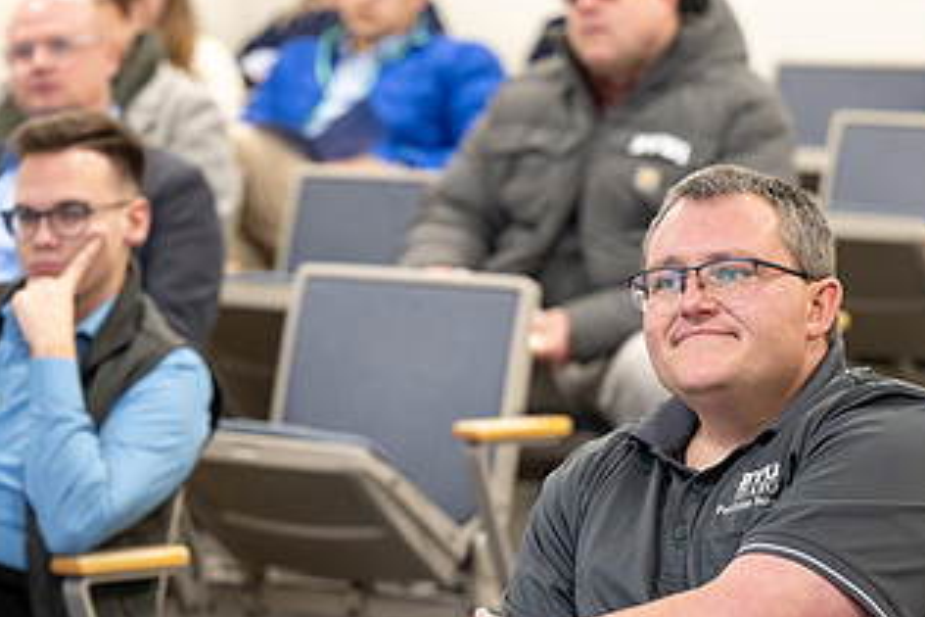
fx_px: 4393
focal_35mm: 171
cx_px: 411
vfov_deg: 8.0
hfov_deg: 12.0
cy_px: 486
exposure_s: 1/60
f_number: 2.8
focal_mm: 93
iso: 200
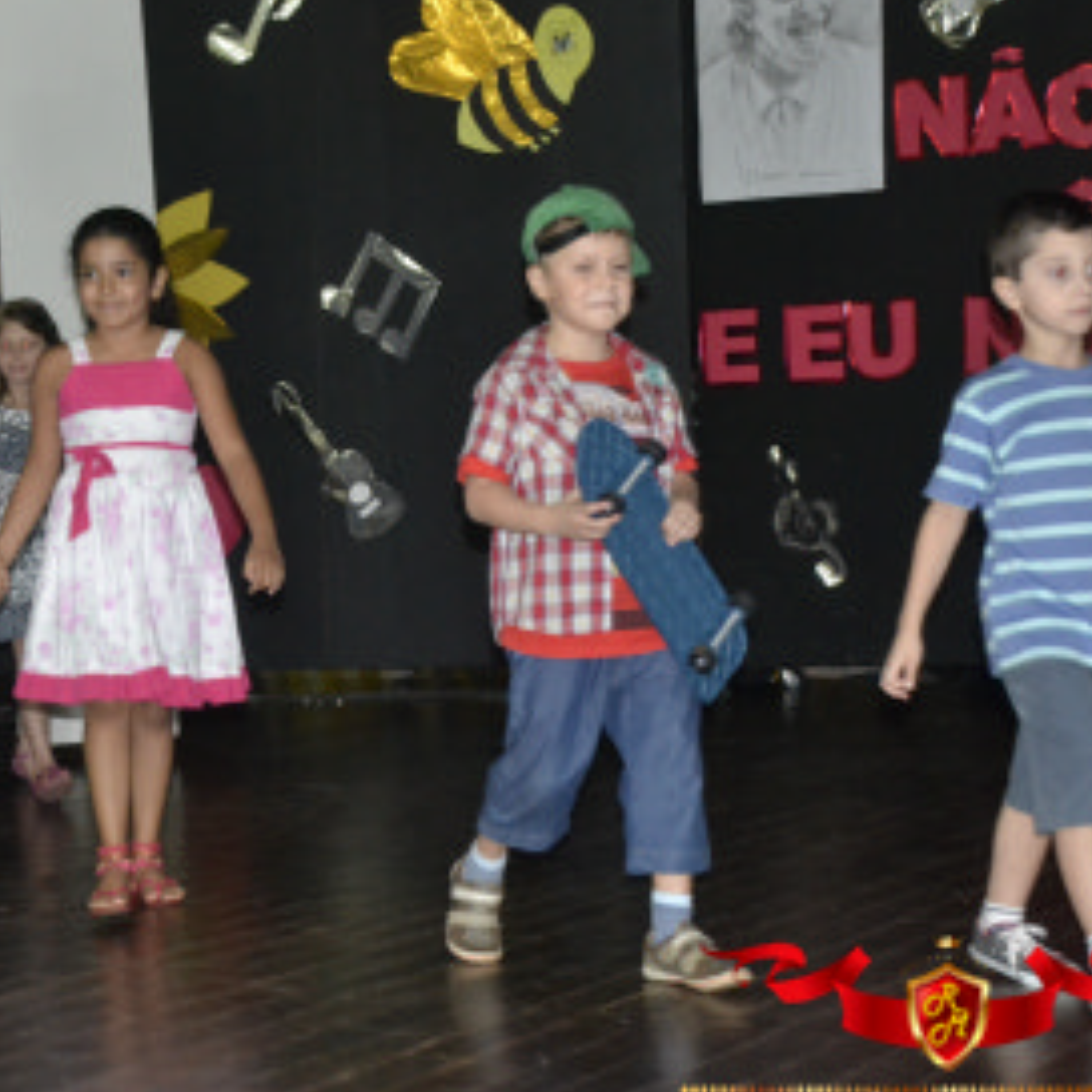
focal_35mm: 89
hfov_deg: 19.4
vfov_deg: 19.5
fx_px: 3176
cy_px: 544
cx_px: 261
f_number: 4.5
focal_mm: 38
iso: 3200
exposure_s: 1/60
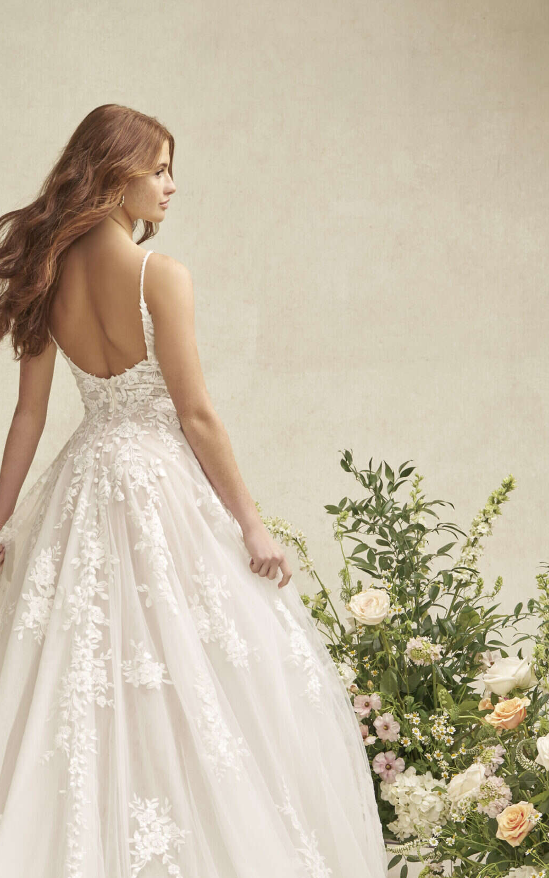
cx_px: 111
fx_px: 2823
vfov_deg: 17.6
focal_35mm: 118
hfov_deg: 11.1
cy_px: 588
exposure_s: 1/125
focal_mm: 75
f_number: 5.6
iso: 400
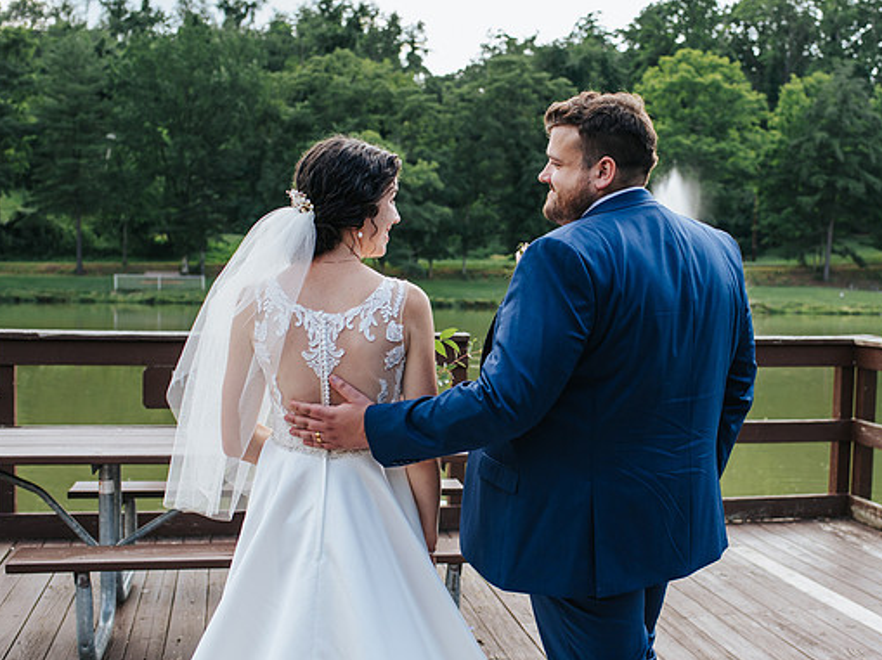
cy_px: 334
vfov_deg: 31.5
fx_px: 1171
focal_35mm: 46
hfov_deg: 41.2
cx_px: 500
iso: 320
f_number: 3.2
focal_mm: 35
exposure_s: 1/800
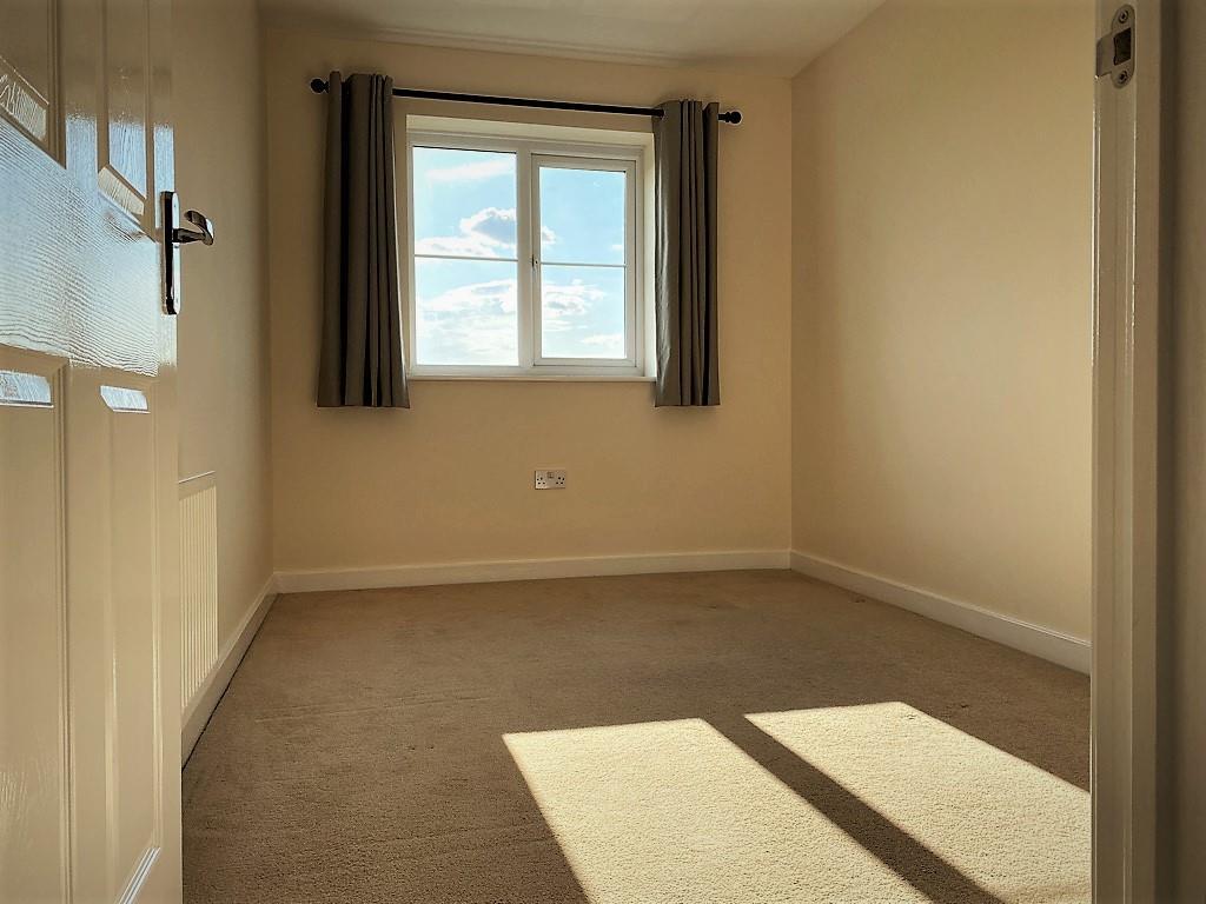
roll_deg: +0.2
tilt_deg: -1.4
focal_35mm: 26
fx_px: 906
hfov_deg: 67.3
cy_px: 452
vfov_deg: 53.1
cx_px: 603
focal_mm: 4.25
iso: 32
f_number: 1.8
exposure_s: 1/898
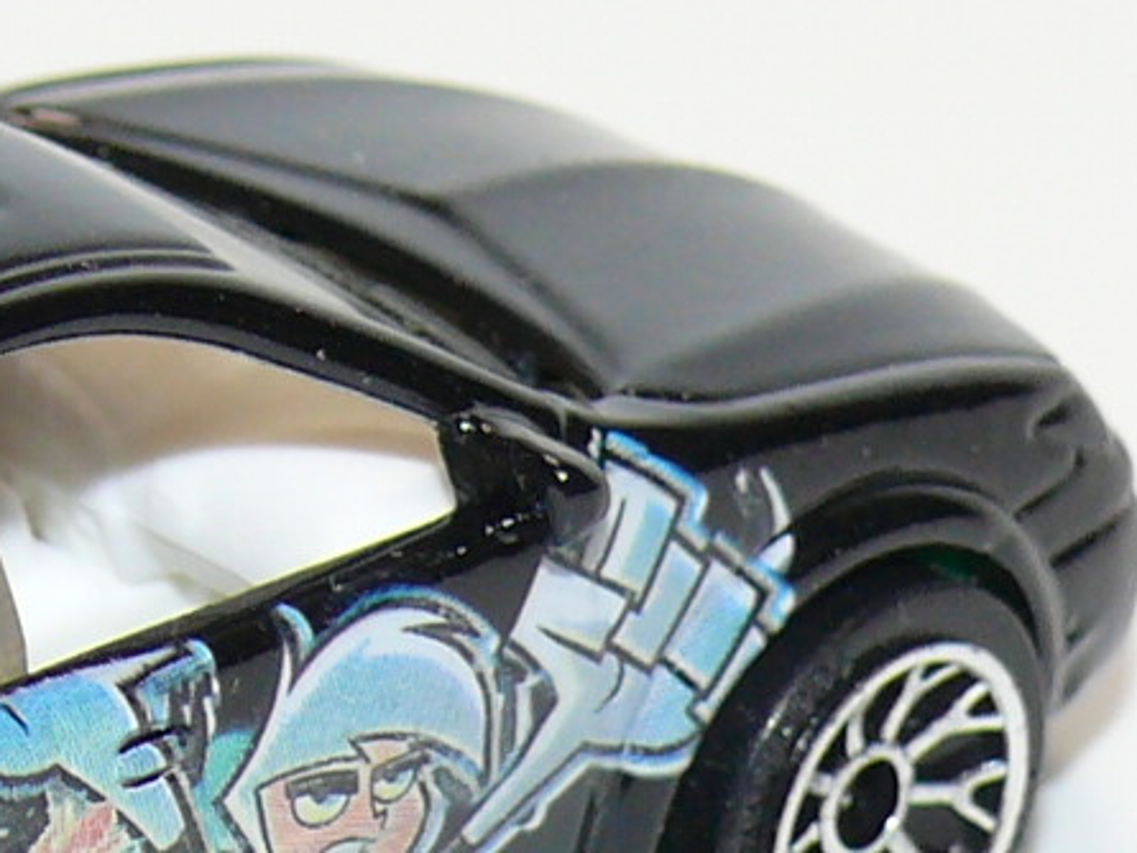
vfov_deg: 4.1
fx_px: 12058
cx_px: -235
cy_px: 567
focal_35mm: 367
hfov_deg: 5.4
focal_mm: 13.3
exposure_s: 1/30
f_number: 4
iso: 100
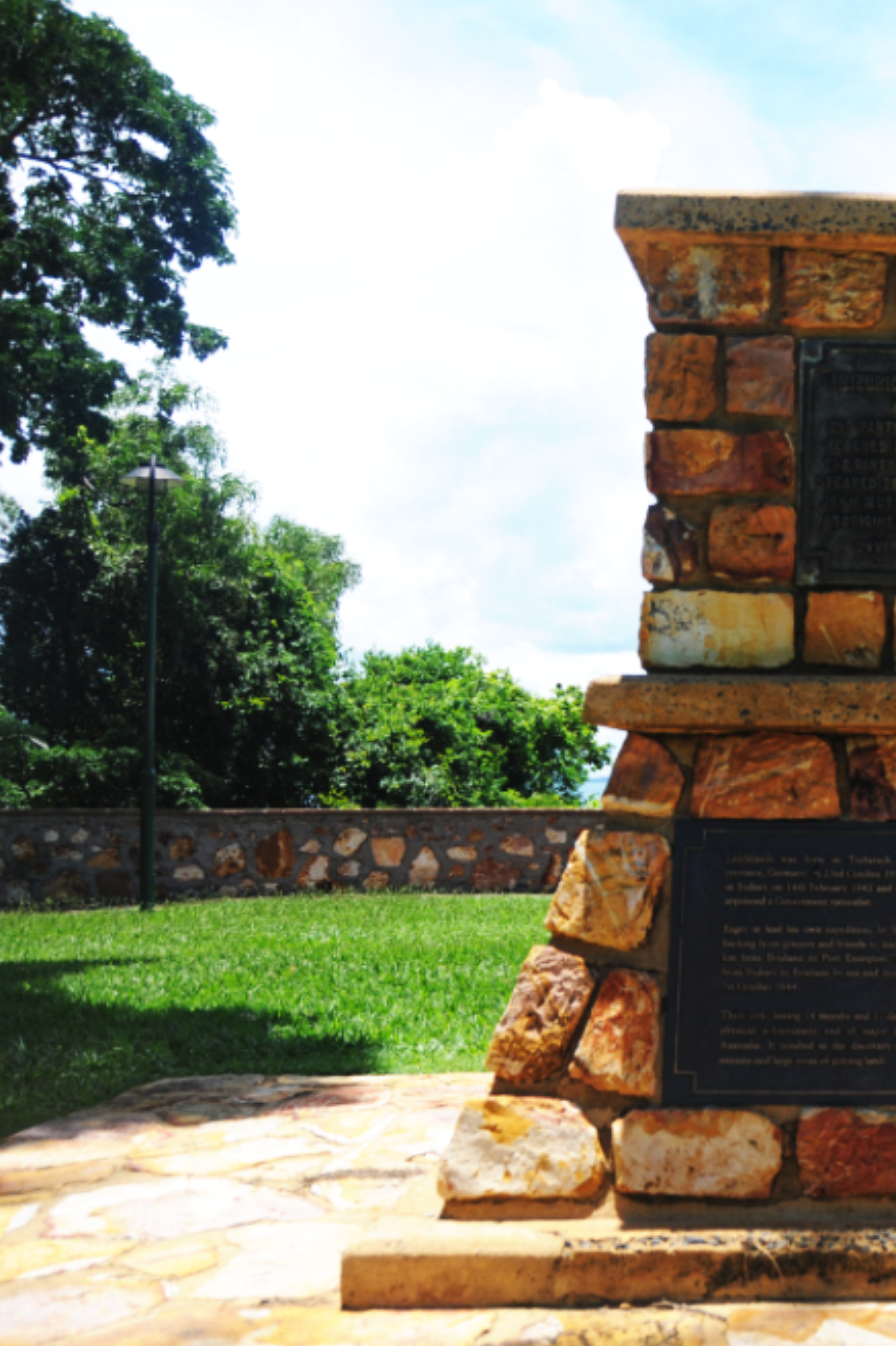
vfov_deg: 47.4
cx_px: 1019
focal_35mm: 41
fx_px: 1532
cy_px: 675
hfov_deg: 29.0
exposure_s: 1/2000
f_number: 3.5
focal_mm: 18
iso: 250
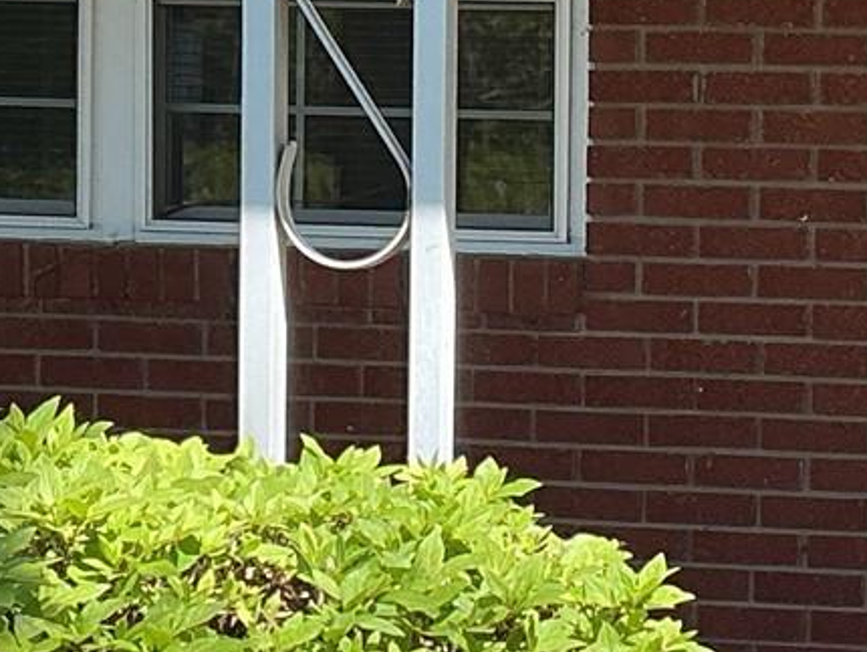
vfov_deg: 10.7
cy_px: 426
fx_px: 3458
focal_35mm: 138
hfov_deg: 14.0
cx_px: 958
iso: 25
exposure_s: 1/351
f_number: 1.8
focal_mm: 3
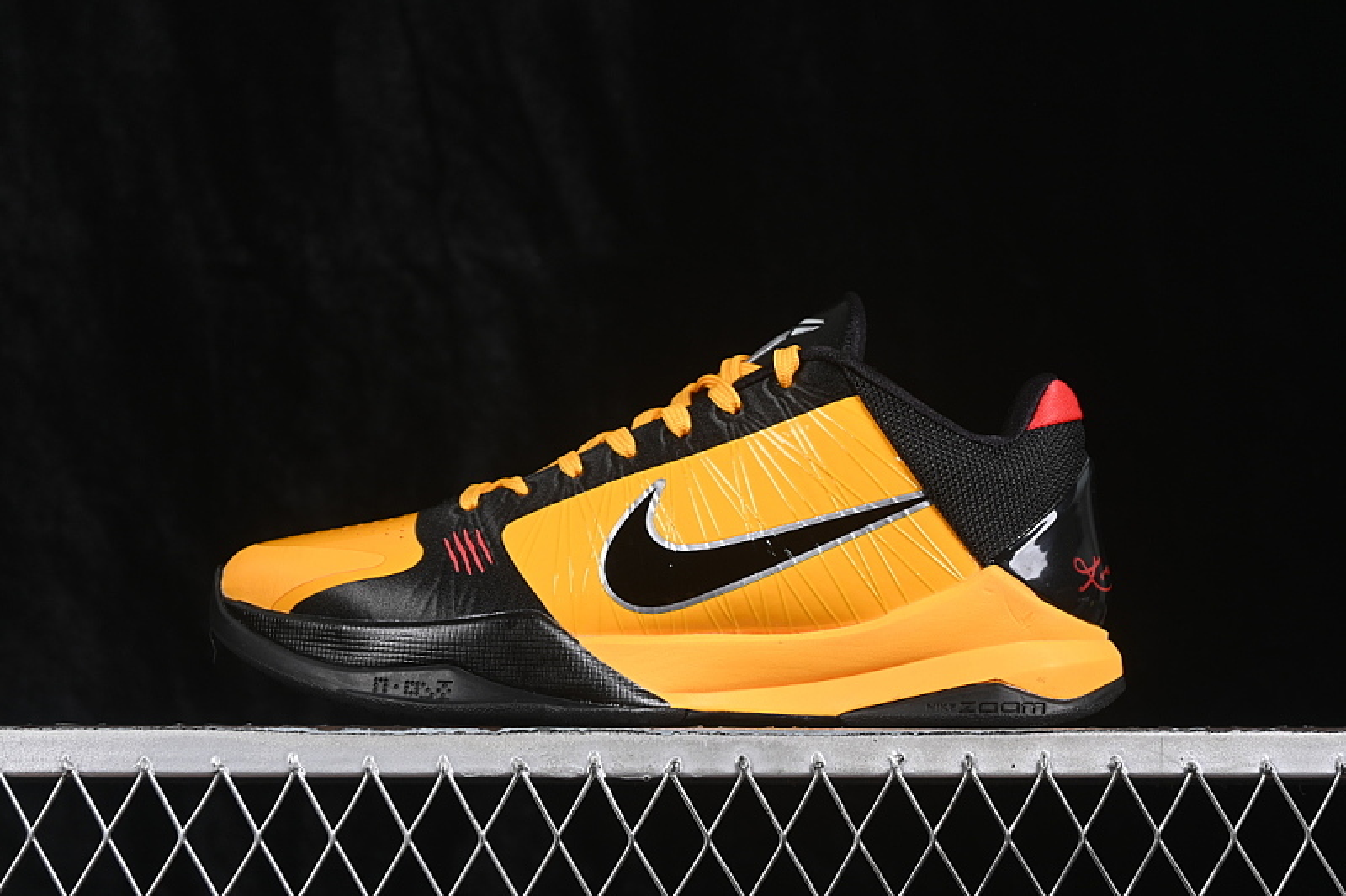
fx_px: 2803
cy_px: 448
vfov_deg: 18.2
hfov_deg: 27.0
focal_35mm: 75
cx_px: 673
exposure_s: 1/80
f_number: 7.1
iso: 160
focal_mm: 50
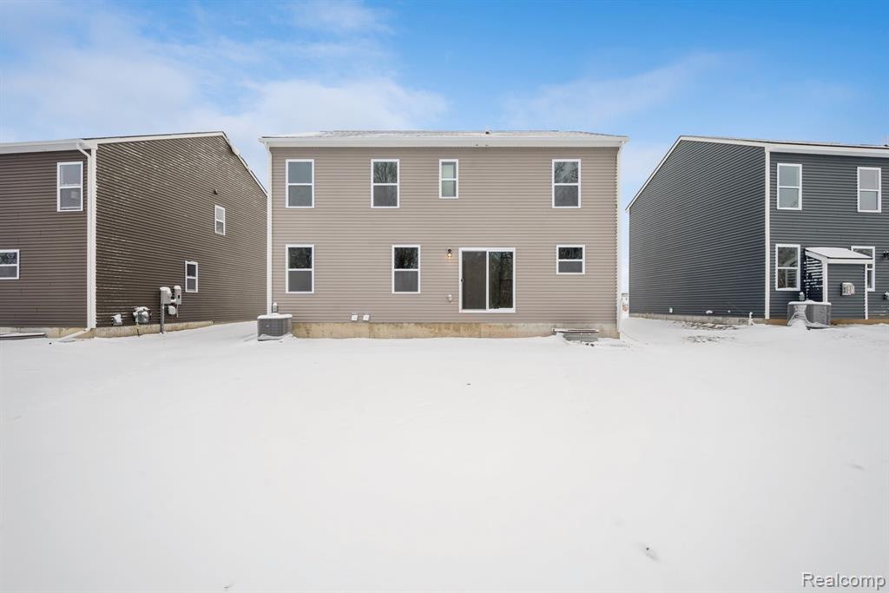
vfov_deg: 81.2
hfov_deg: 104.2
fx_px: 346
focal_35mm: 14
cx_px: 444
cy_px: 296
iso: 50
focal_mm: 14
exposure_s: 1/25
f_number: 9
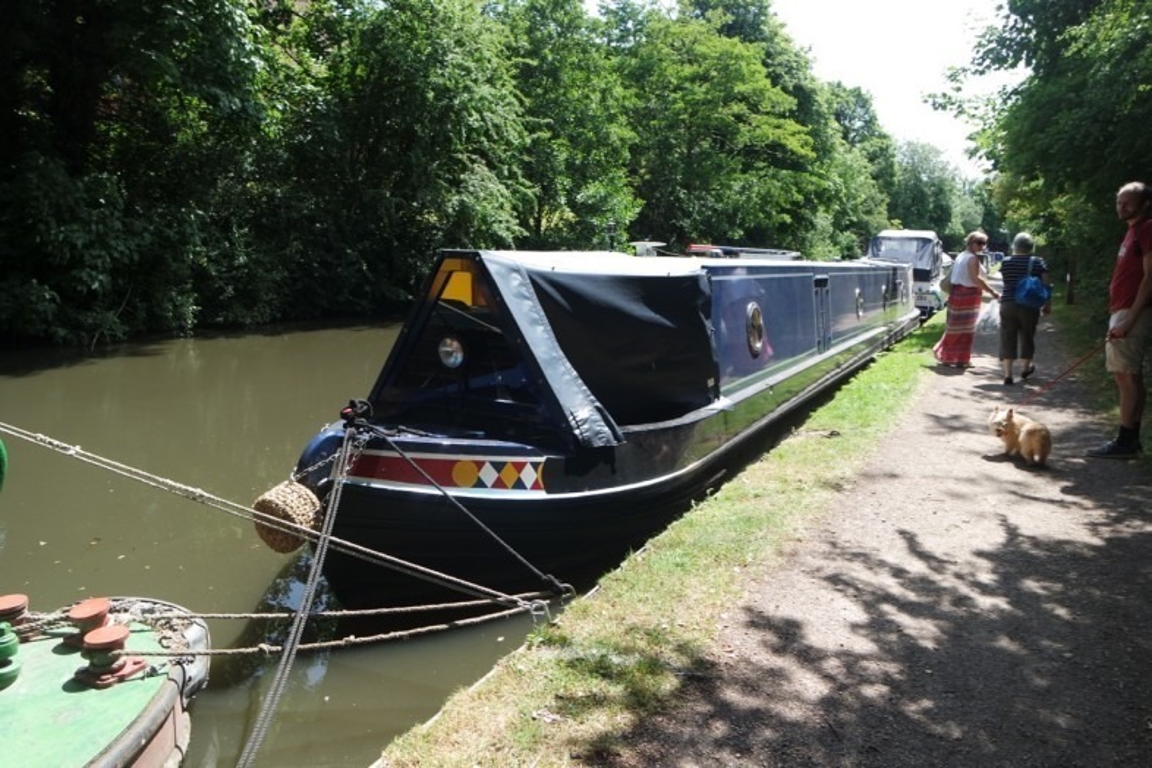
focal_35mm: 24
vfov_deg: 53.1
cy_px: 384
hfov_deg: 73.7
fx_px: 768
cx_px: 576
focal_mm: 16
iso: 100
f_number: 4.5
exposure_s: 1/200
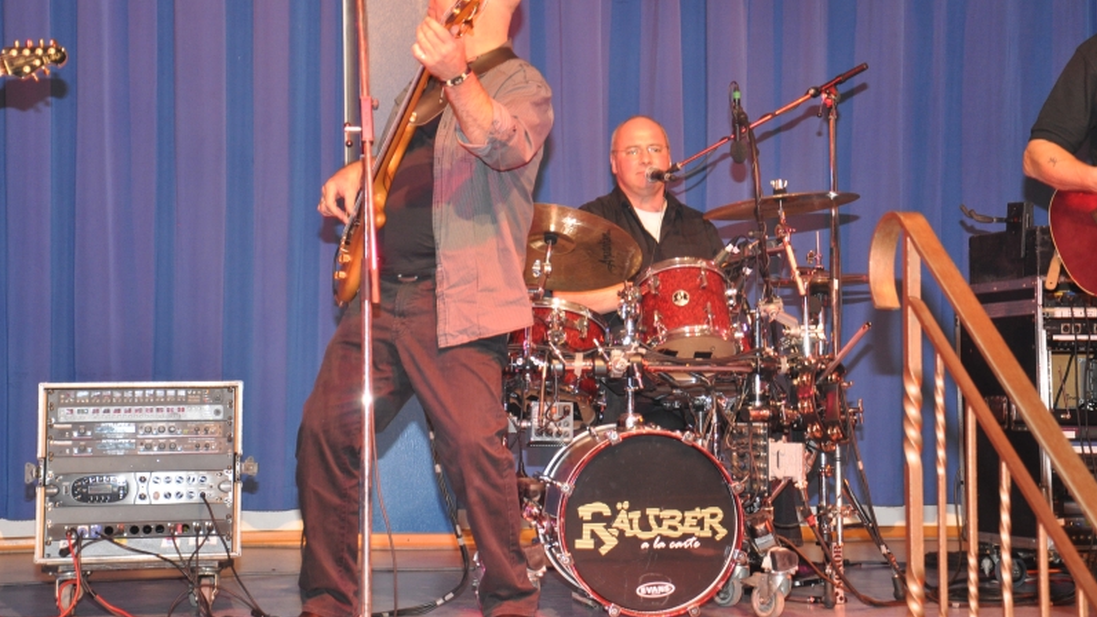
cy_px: 261
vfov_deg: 14.7
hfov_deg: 25.9
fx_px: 2386
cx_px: 548
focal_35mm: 82
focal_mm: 52
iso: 800
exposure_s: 1/60
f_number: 5.6
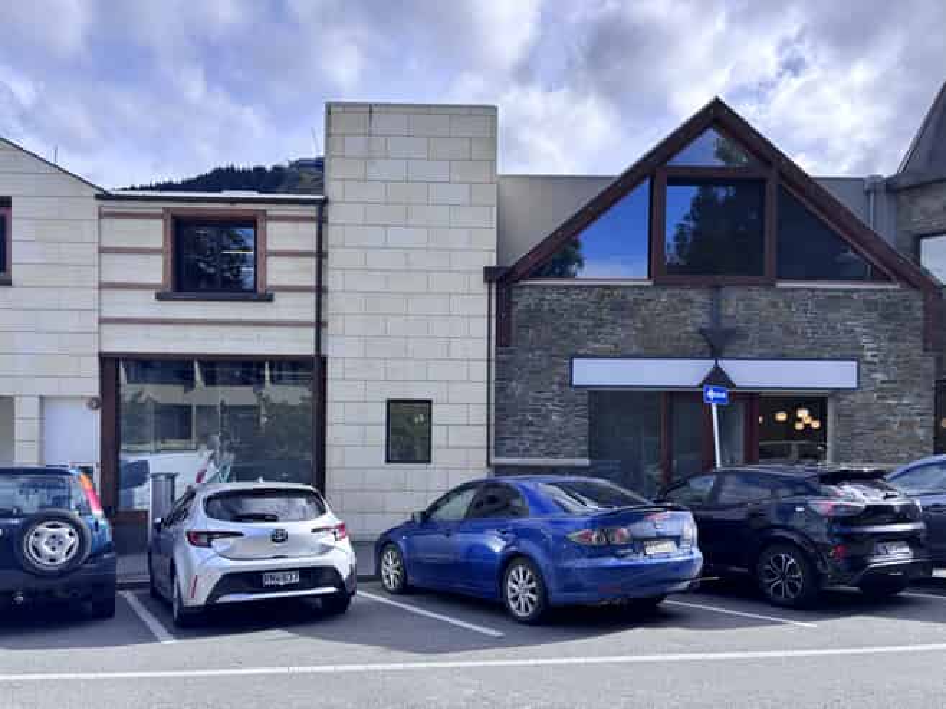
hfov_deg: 67.3
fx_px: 710
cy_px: 354
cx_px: 473
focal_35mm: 26
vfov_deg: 53.0
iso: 50
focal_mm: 5.96
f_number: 1.6
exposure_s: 1/2513
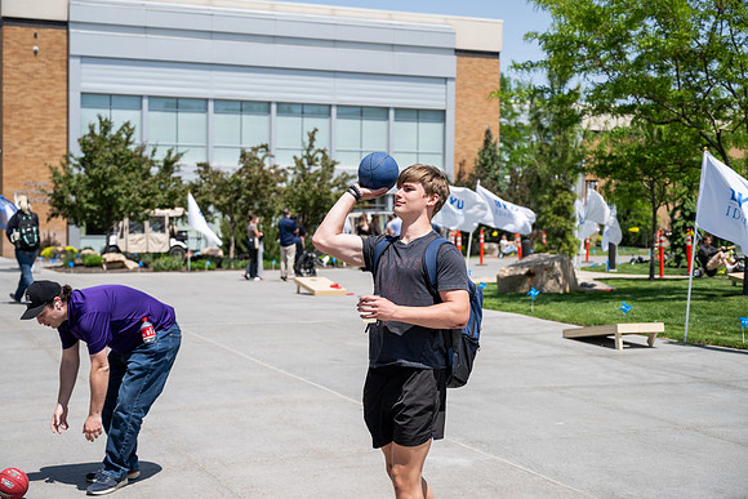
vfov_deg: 24.2
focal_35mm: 56
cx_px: 374
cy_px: 250
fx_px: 1164
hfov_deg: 35.6
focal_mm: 56
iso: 160
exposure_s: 1/1600
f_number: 4
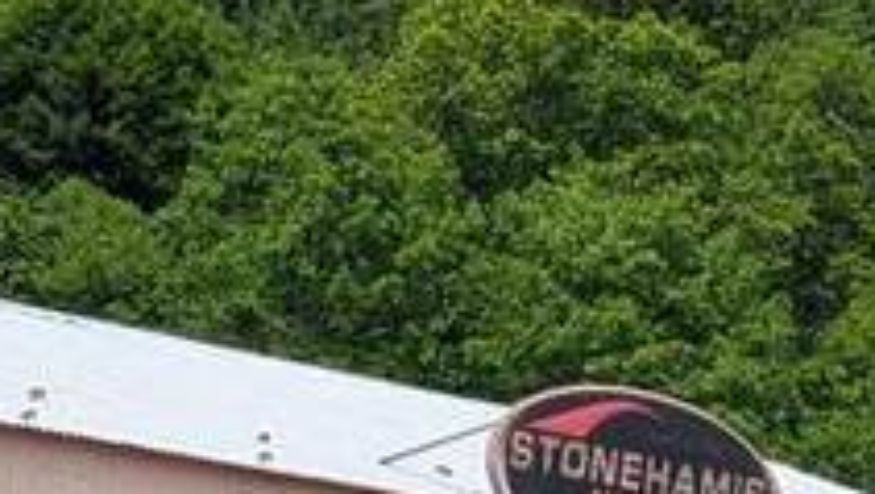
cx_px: 276
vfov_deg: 6.9
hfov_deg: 13.6
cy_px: 1461
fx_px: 3668
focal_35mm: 158
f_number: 1.85
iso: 46
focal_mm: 6.81
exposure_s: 1/3145
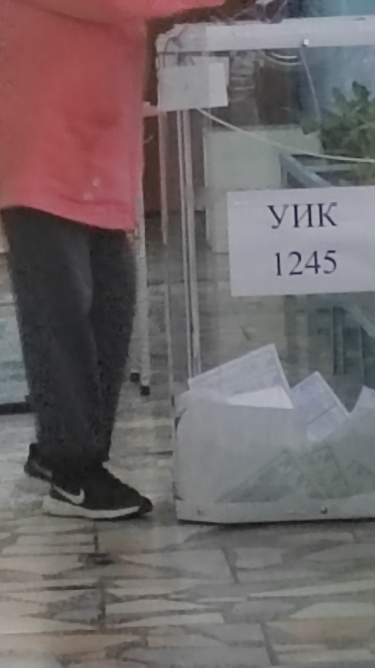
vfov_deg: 8.0
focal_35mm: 269
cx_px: 112
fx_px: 4757
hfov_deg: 4.5
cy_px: 43
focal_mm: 5.52
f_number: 1.9
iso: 640
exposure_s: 1/100
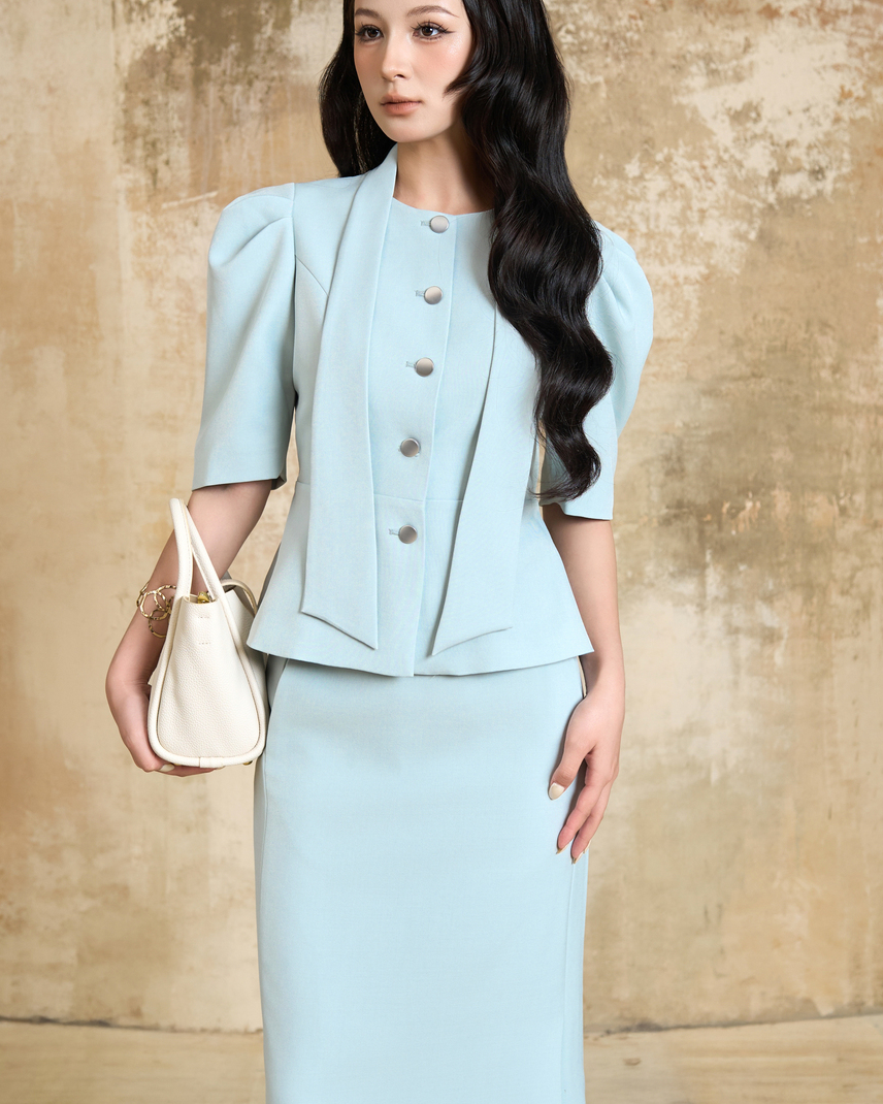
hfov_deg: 29.7
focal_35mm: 51
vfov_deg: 36.6
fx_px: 1666
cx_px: 443
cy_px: 512
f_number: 4
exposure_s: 1/160
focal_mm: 30
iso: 200
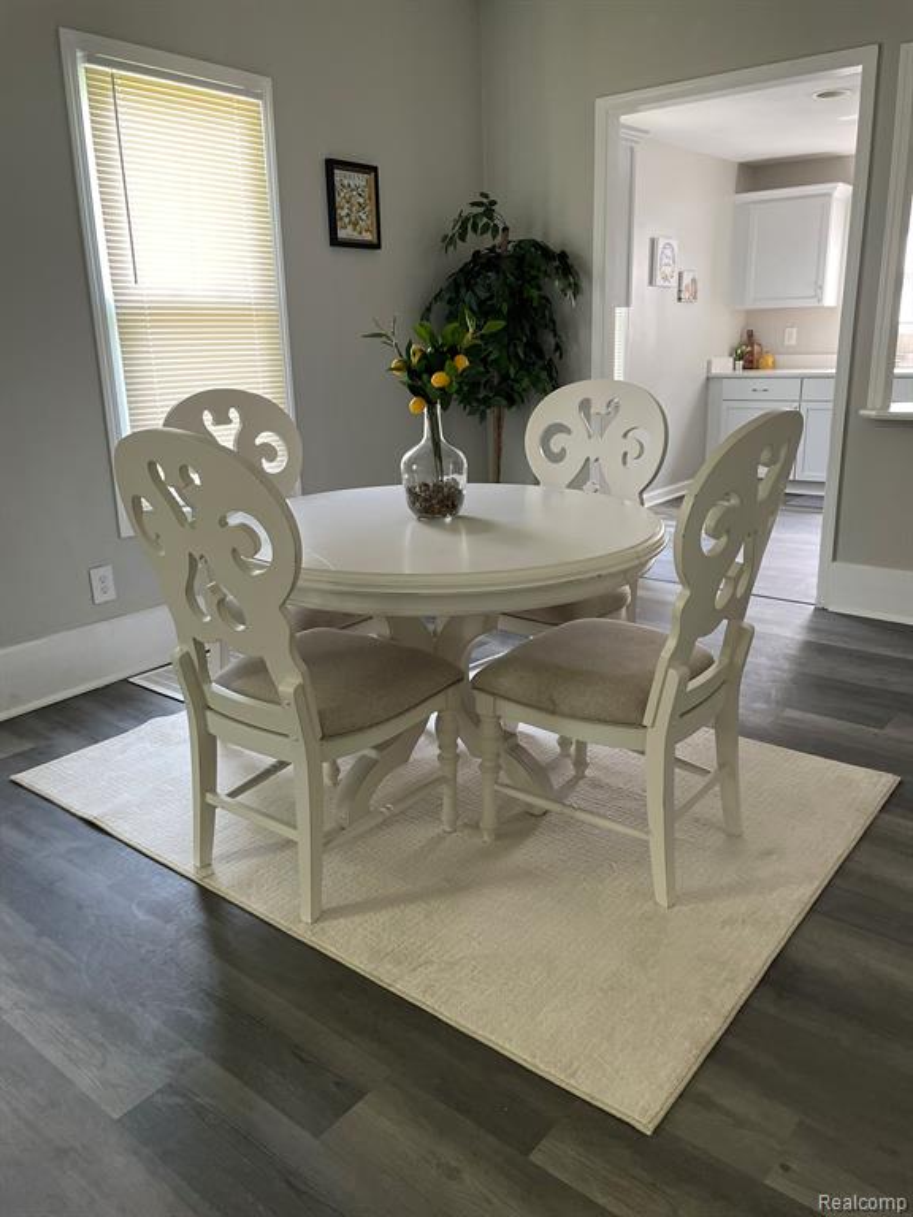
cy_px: 608
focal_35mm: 26
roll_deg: +2.5
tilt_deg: -15.3
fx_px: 914
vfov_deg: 67.3
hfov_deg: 53.1
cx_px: 456
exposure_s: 1/60
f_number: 1.6
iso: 200
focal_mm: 4.2
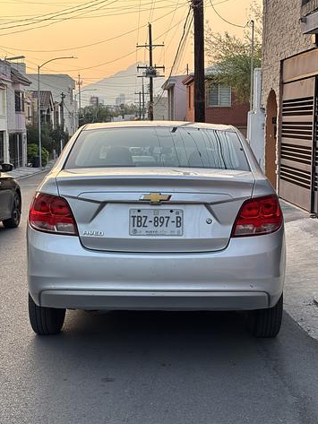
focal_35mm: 55
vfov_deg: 34.9
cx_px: 167
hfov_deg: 26.6
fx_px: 673
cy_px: 212
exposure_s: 1/60
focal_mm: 5.96
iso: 50
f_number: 1.6
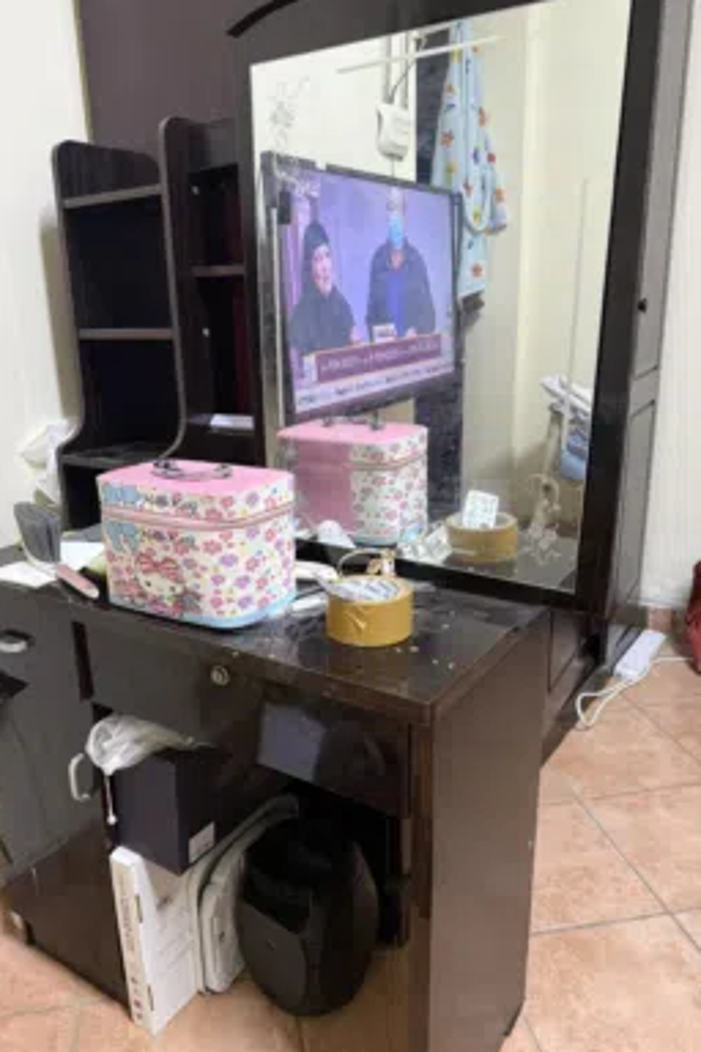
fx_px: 759
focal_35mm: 26
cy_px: 545
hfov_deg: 49.5
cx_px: 315
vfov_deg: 69.4
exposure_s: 1/44
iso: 400
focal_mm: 6.76
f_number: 1.78
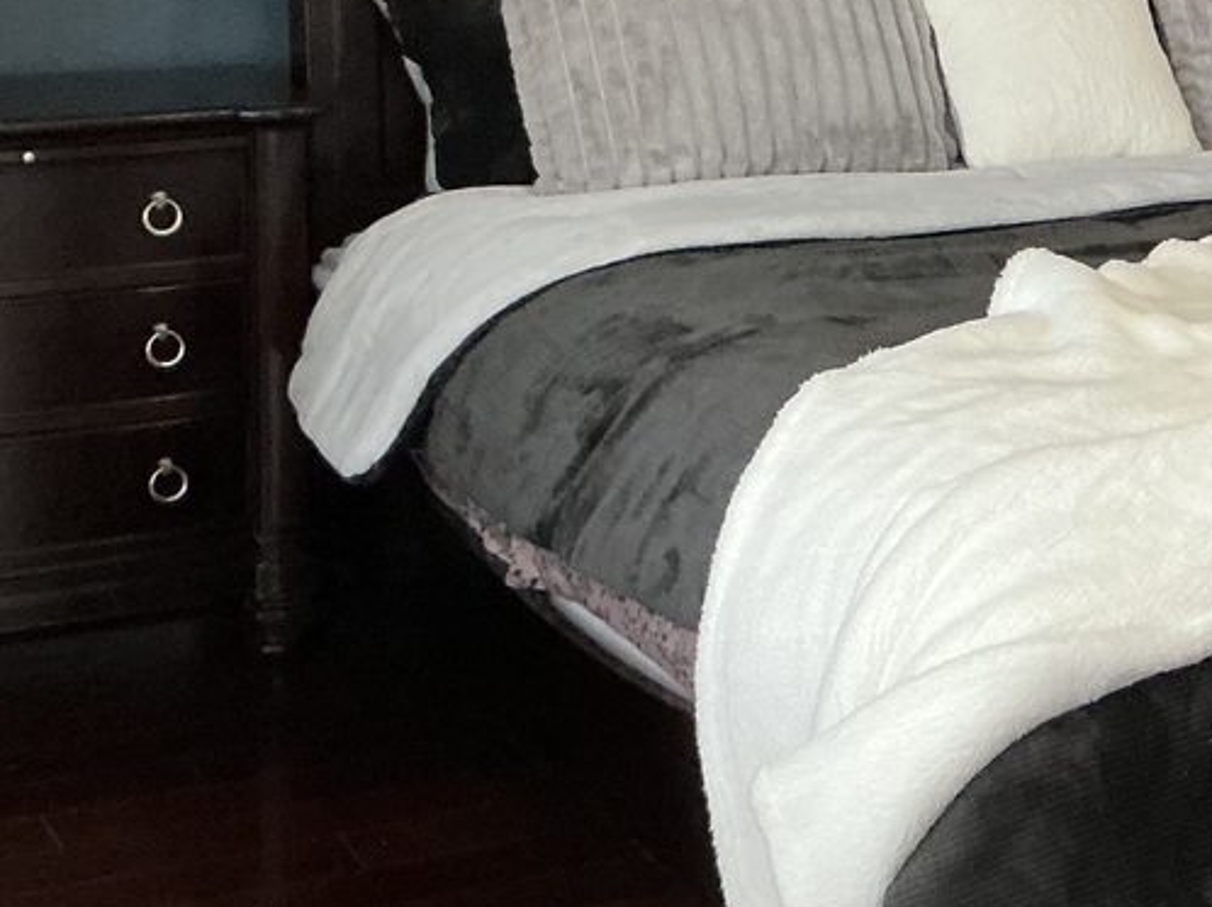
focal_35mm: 81
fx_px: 2835
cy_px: 12
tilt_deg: -5.0
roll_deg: -1.2
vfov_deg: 17.8
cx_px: 1558
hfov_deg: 21.8
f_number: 1.8
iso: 250
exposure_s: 1/60
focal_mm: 3
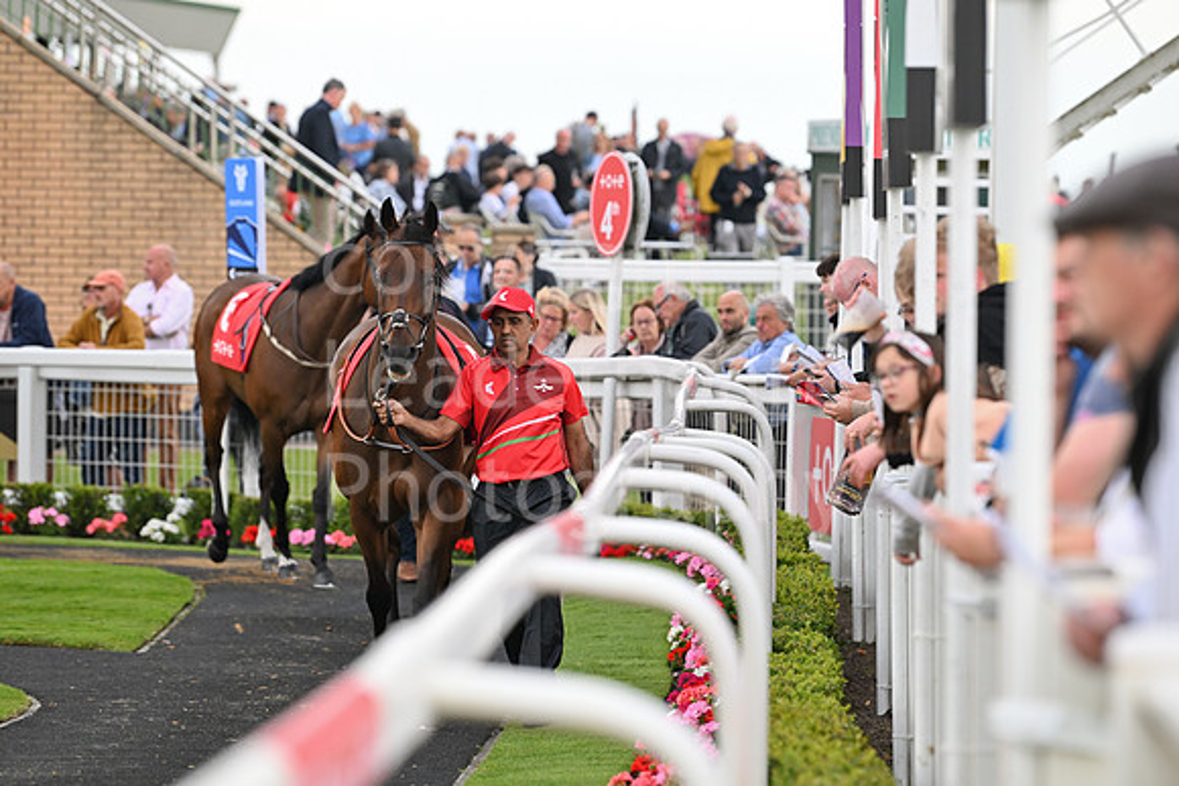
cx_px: 590
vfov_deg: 6.9
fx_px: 6551
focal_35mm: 200
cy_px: 393
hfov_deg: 10.3
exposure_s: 1/500
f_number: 4.5
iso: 1250
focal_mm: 200
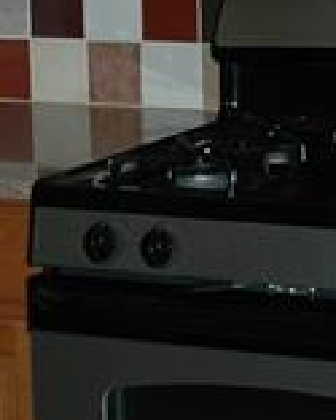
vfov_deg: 10.5
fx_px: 2285
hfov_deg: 8.4
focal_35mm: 184
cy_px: 83
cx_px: 280
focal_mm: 20
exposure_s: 1/60
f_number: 3.5
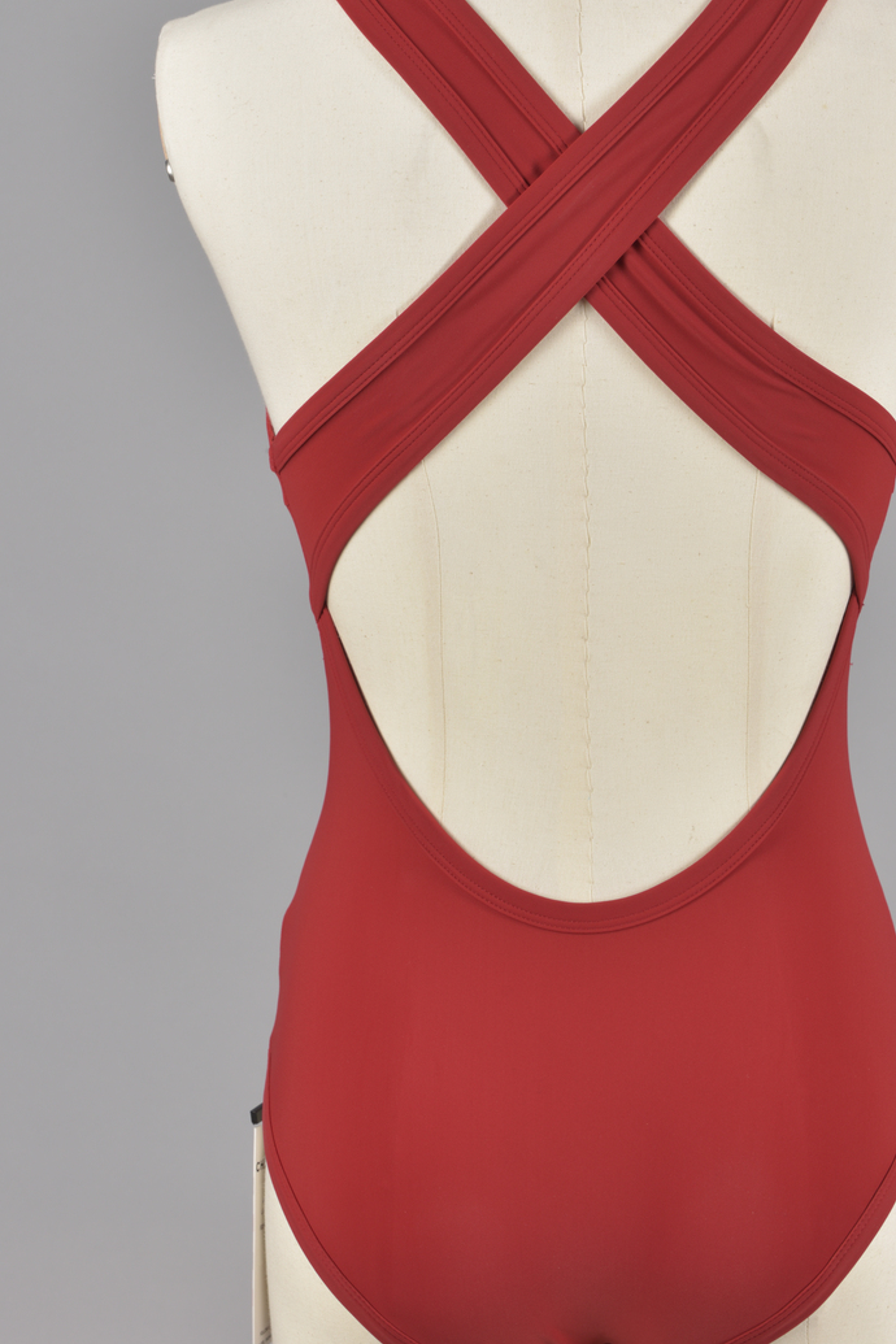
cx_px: 582
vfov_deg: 23.4
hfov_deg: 15.7
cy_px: 584
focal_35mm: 87
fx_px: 3248
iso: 64
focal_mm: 60
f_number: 11
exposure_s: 1/125
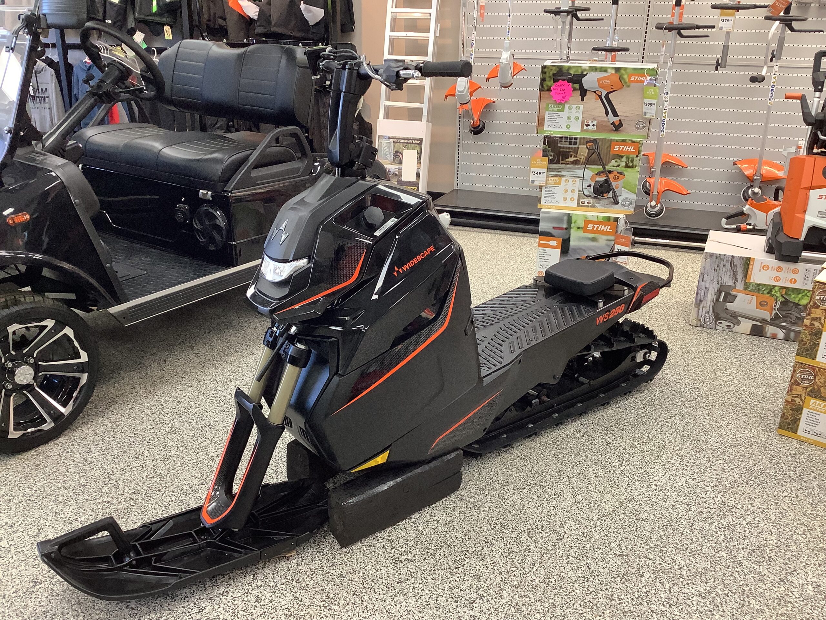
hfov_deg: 58.4
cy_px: 310
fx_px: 740
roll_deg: -0.9
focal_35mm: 31
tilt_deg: -22.0
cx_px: 413
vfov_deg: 45.4
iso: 100
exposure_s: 1/60
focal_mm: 3.3
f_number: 2.4
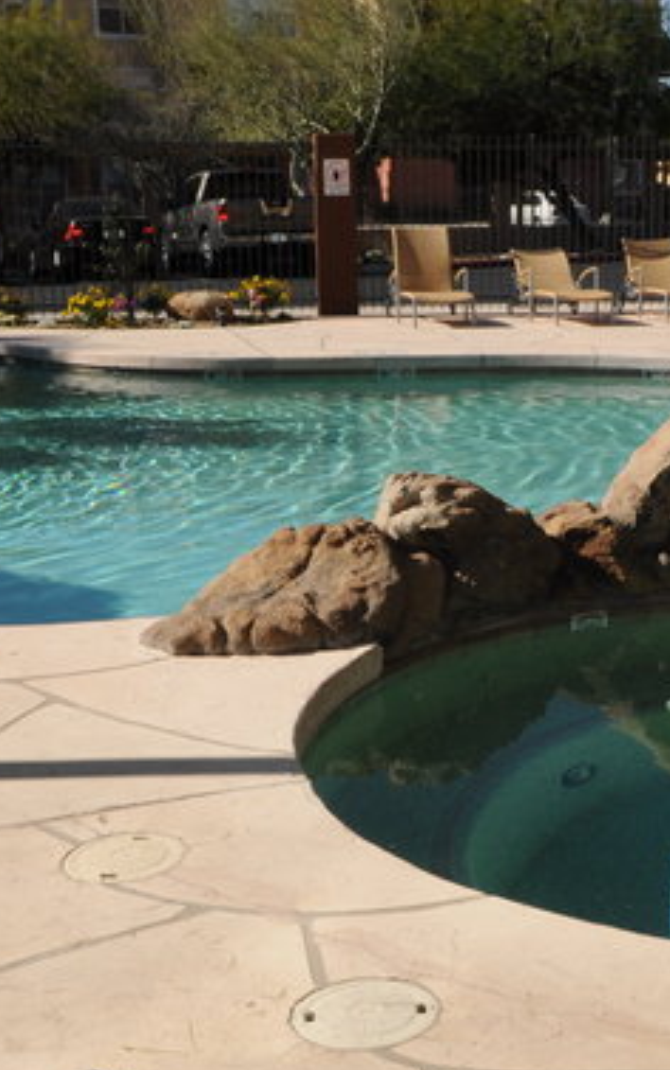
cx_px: 545
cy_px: 524
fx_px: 1607
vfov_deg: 36.8
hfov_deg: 23.2
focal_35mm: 55
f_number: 14
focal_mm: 17
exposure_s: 1/200
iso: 200
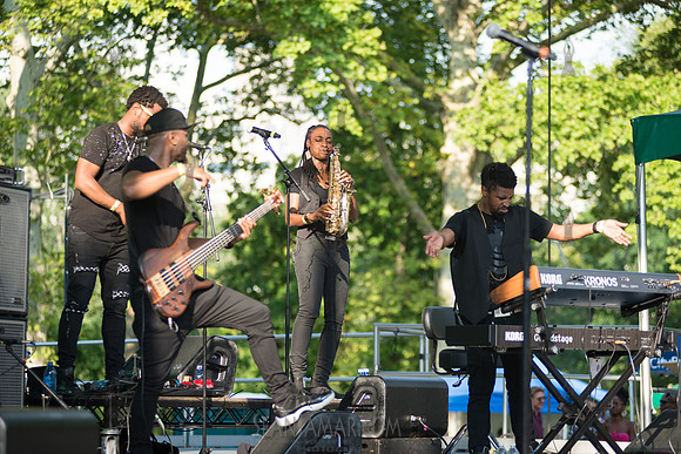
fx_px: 2119
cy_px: 227
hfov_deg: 18.3
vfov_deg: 12.2
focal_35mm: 112
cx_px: 340
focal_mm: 112
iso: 200
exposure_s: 1/640
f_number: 2.8
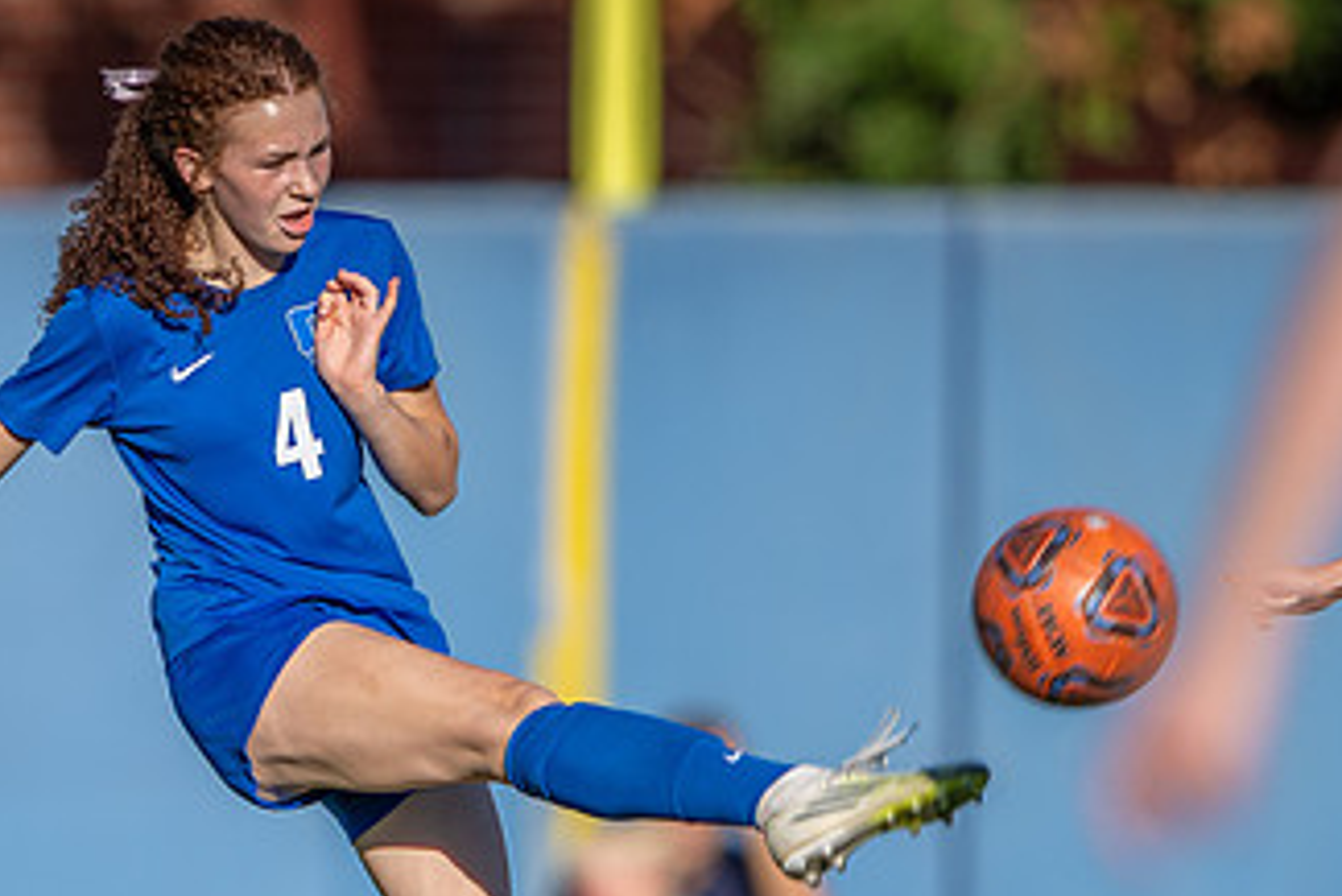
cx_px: -9
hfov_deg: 1.5
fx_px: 50233
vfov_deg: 1.0
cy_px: 796
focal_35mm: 1347
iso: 64
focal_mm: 400
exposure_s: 1/1000
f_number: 3.2
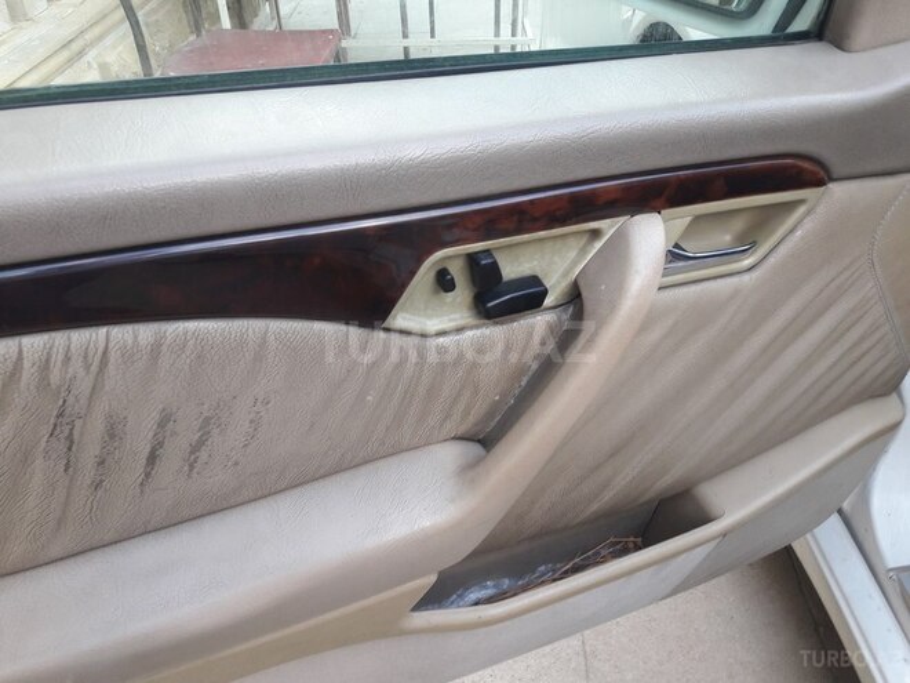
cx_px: 455
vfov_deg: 49.7
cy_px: 342
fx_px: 736
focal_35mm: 28
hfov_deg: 63.4
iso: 40
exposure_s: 1/33
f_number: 1.9
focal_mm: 3.7
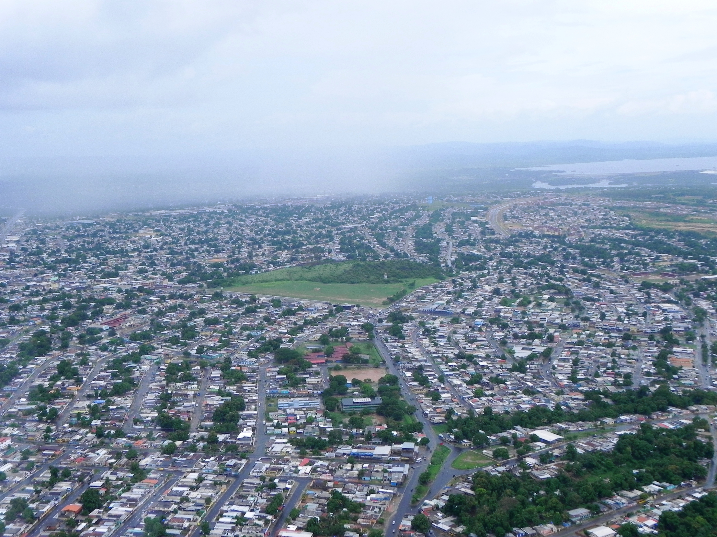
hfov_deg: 45.8
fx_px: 849
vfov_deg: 35.1
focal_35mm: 41
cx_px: 358
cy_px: 268
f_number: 5.6
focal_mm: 7.3
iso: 160
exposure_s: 1/502
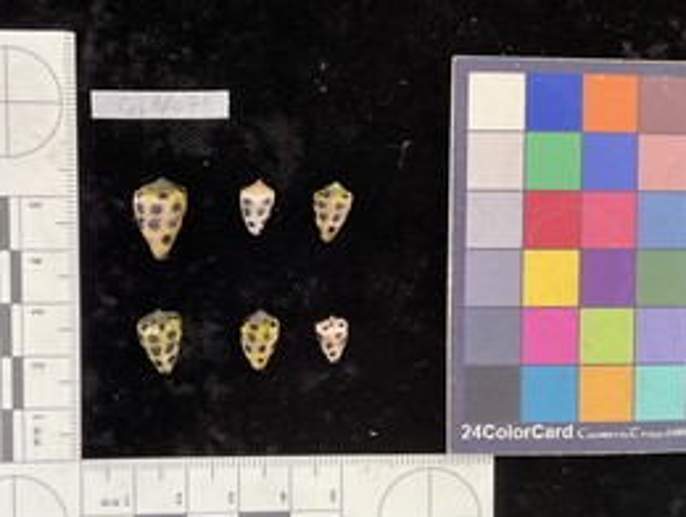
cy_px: 305
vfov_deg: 36.8
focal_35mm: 39
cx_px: 264
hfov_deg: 47.4
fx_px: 774
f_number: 1.8
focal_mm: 3
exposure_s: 1/120
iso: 64
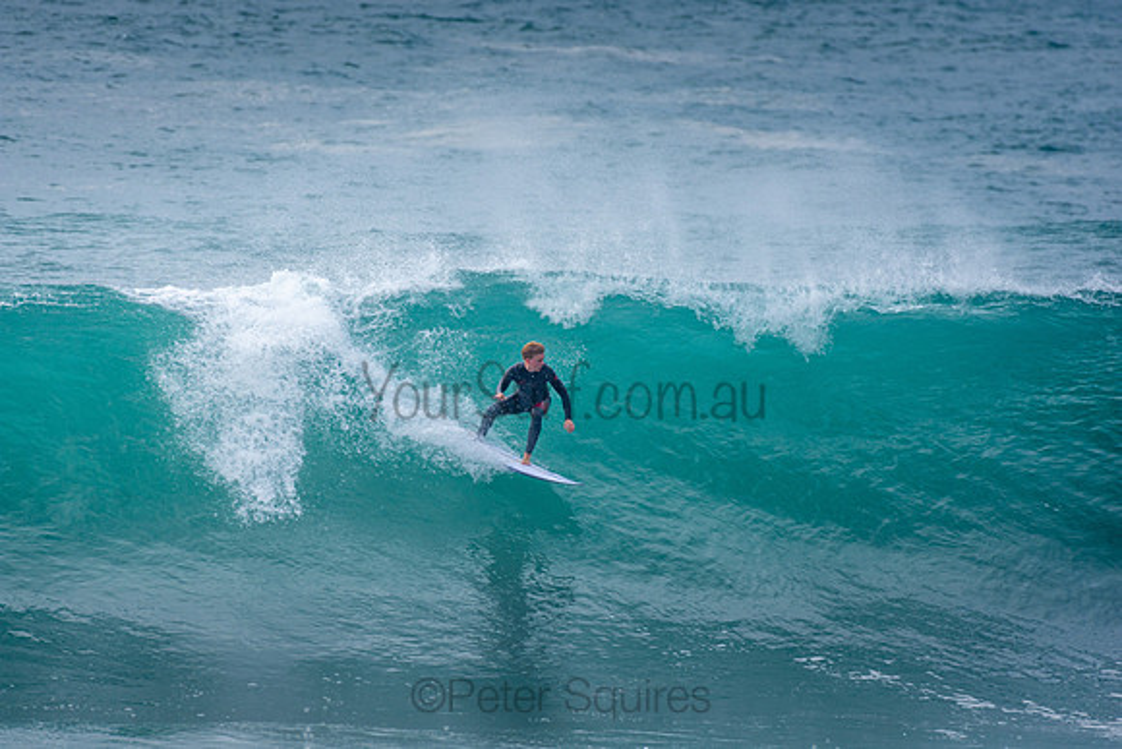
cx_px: 561
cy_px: 374
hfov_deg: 2.7
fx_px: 23379
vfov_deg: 1.8
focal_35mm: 750
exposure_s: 1/640
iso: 125
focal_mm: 500
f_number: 5.6
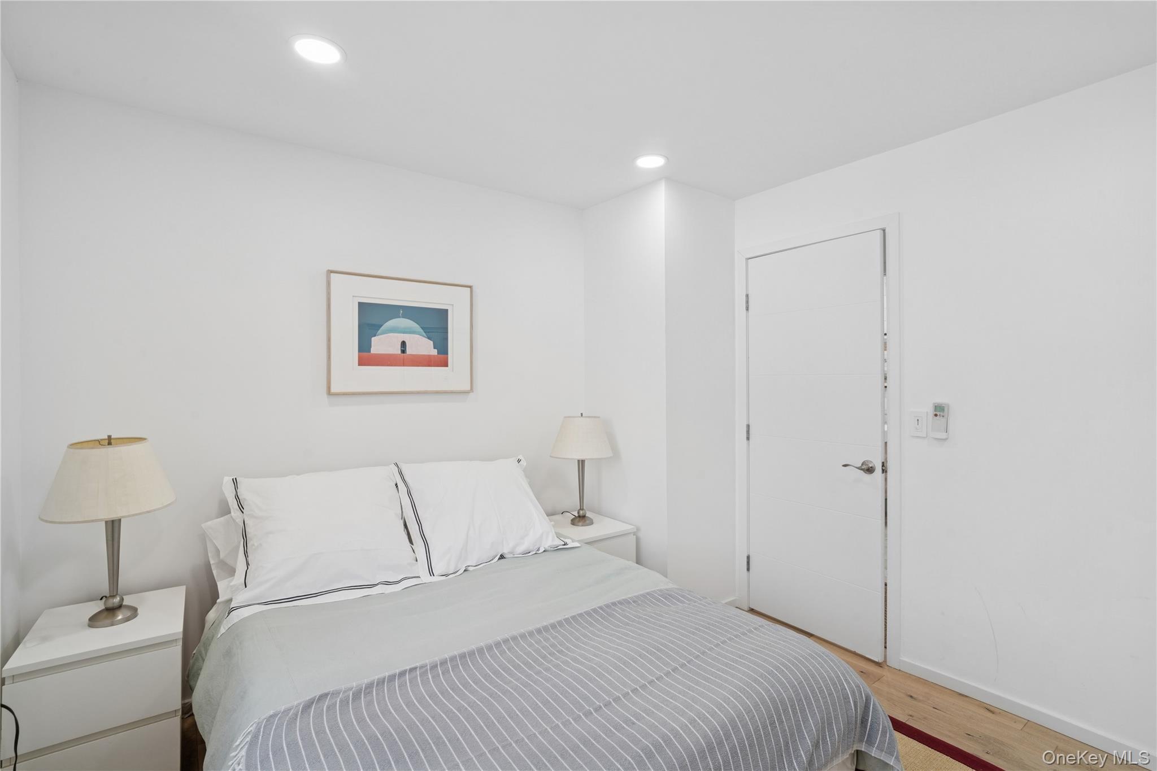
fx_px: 514
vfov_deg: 73.7
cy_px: 386
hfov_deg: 96.7
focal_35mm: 16
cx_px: 578
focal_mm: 16
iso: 200
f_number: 9
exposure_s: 1/8
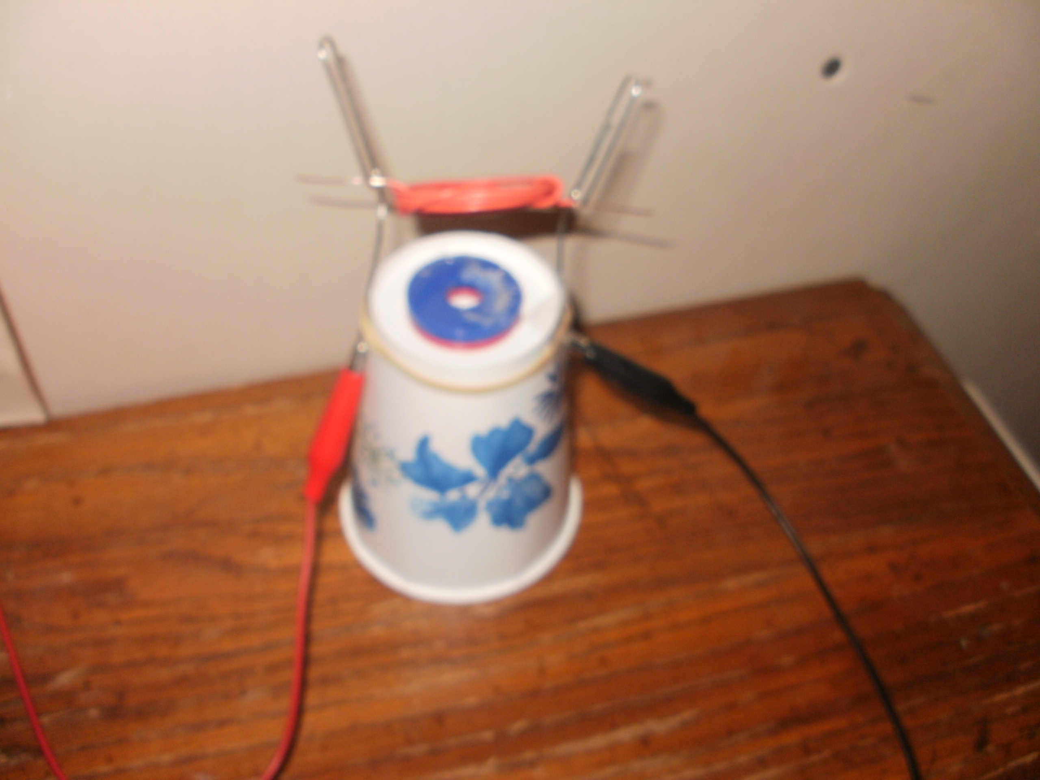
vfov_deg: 39.7
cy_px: 390
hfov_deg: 51.4
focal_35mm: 36
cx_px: 520
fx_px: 1082
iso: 125
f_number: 3.5
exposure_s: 1/30
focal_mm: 6.3
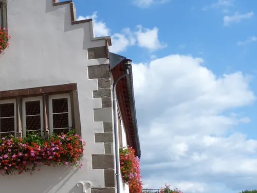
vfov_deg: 22.9
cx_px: -40
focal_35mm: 64
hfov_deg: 27.2
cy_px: 117
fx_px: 475
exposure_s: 1/320
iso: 80
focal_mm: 4.5
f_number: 5.6
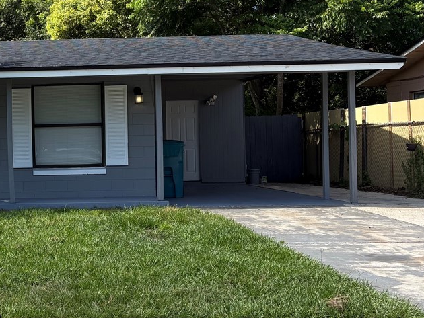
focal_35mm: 66
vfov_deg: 22.3
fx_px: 809
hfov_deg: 27.4
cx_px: -18
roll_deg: +1.4
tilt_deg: +0.4
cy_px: 139
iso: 50
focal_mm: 5.96
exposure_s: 1/2141
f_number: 1.6
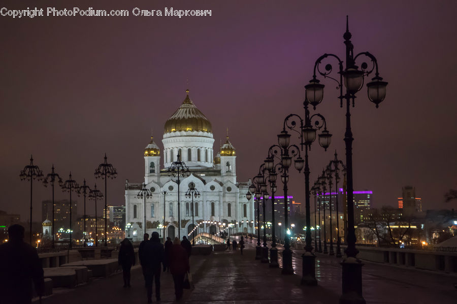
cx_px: 228
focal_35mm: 56
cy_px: 152
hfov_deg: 35.7
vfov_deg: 24.2
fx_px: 710
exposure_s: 1/60
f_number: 5
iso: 6400
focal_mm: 56
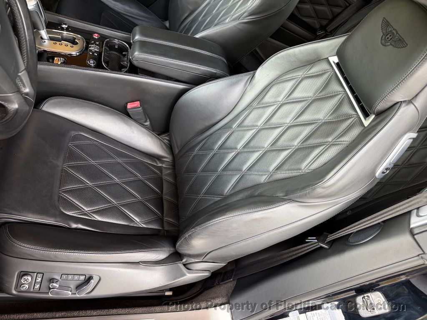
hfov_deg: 71.6
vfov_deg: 56.8
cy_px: 160
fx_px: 296
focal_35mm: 24
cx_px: 214
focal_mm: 6.76
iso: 160
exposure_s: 1/121
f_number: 1.78
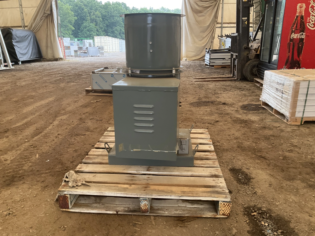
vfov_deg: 48.2
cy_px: 118
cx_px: 158
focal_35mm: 29
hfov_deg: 61.7
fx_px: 264
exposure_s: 1/91
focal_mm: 3
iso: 64
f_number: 1.8
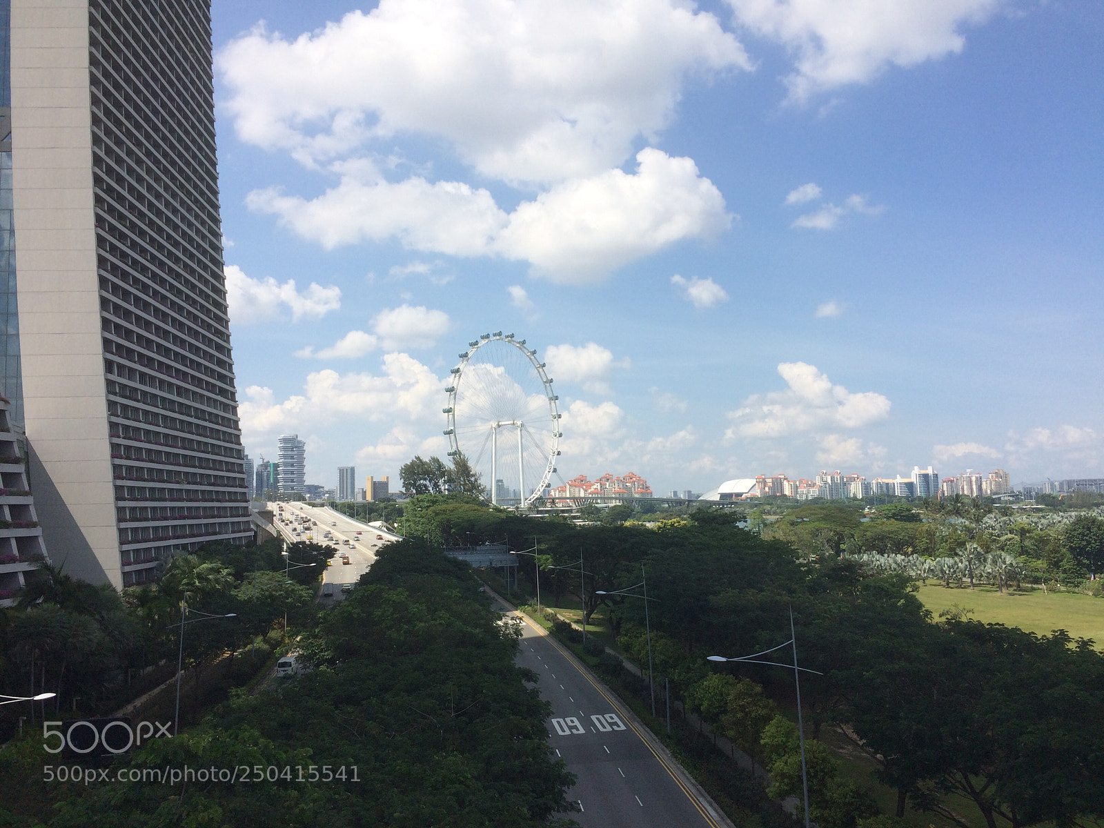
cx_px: 552
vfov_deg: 48.2
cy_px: 414
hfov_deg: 61.7
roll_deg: +1.9
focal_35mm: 29
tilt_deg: +4.3
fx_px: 925
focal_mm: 4.15
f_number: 2.2
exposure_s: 1/2740
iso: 32
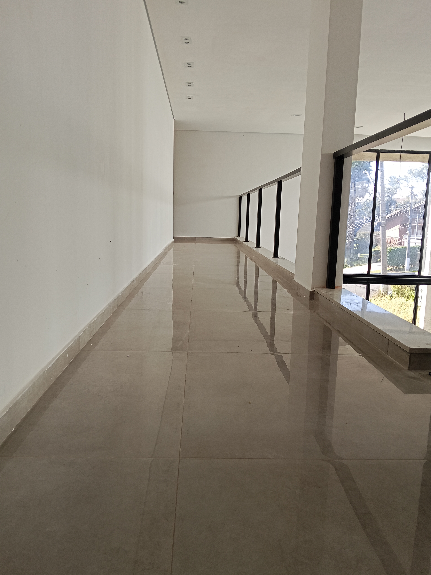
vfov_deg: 65.3
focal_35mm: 27
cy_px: 288
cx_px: 216
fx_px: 448
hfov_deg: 51.4
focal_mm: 3.98
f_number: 1.8
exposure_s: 1/126
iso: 50
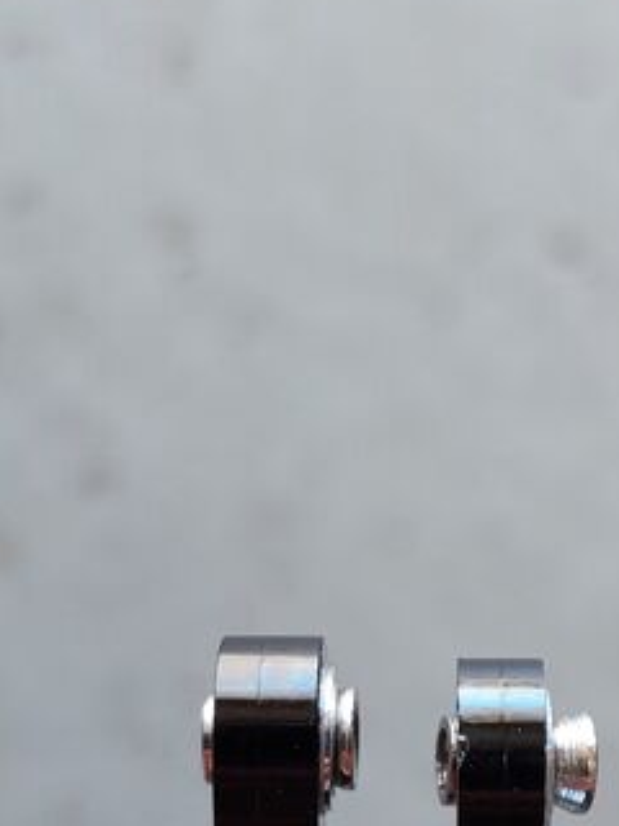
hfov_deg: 19.5
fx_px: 1788
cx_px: 469
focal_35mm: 75
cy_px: 594
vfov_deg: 25.7
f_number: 1.8
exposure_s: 1/100
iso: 125
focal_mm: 5.23
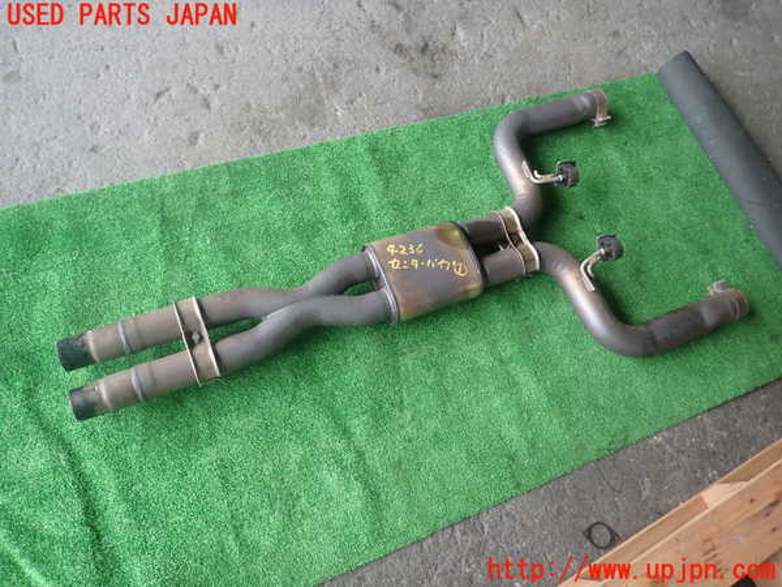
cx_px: 391
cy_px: 294
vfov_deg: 54.9
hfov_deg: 69.4
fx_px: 565
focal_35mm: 25
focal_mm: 4.5
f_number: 2
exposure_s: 1/60
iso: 200
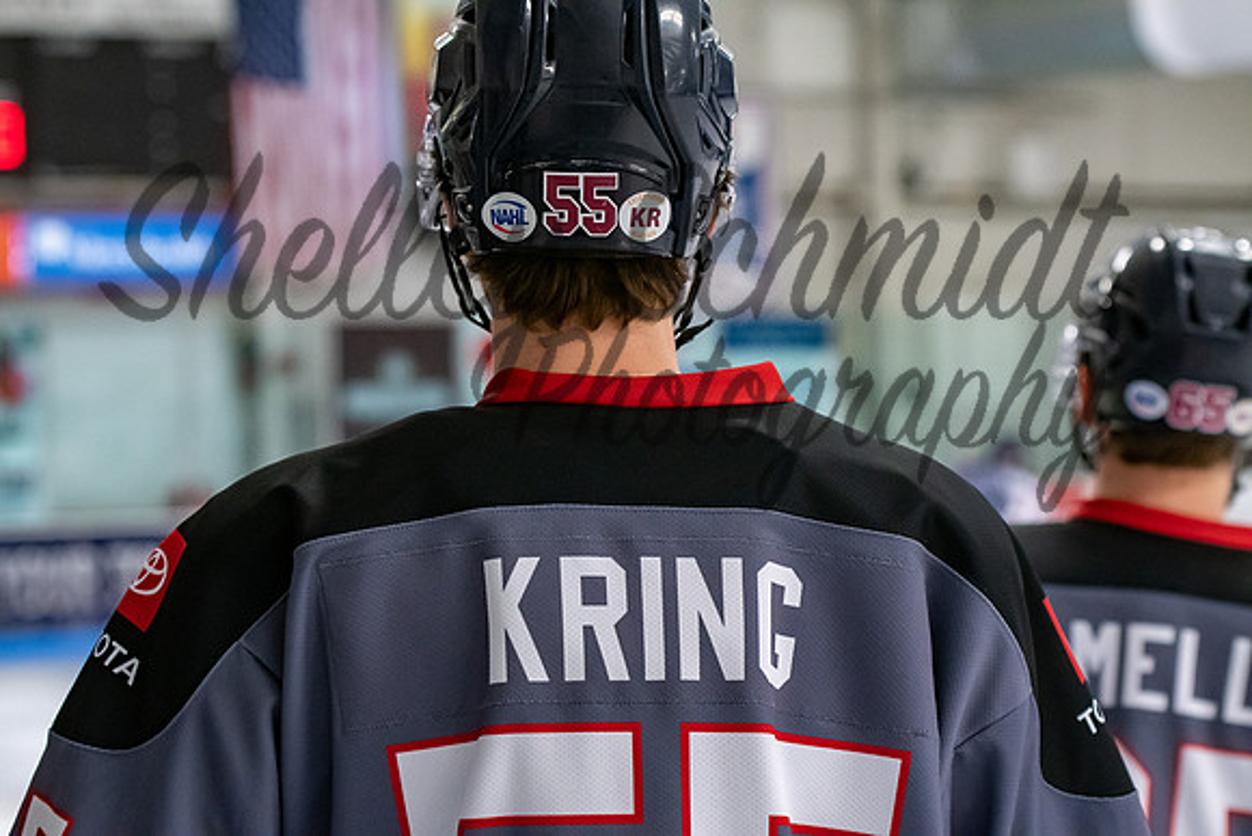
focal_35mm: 105
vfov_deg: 13.0
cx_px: 626
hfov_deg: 19.5
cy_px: 418
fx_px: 3652
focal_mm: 70
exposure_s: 1/800
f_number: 3.5
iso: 2000
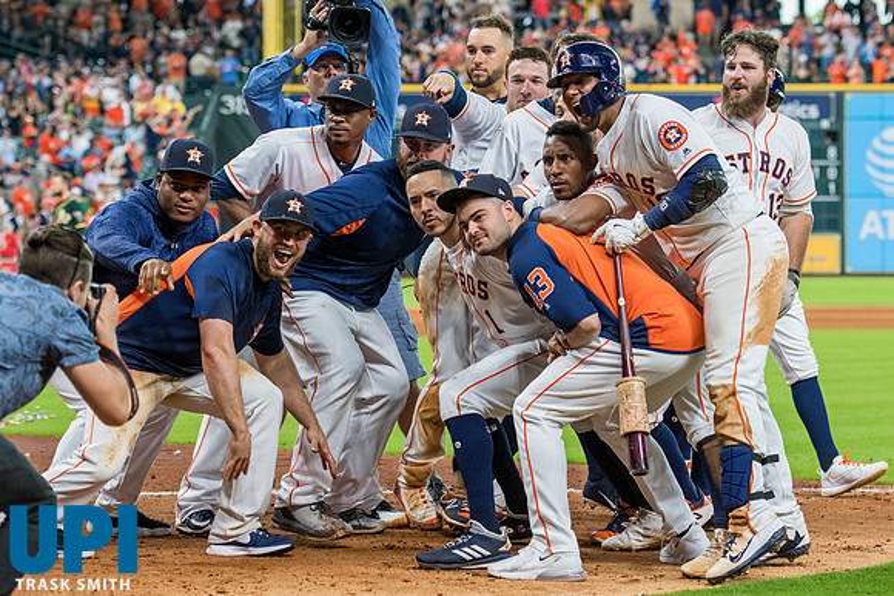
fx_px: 3790
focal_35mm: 153
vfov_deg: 9.0
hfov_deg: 13.4
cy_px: 308
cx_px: 493
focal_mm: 90
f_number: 4
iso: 2500
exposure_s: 1/1250
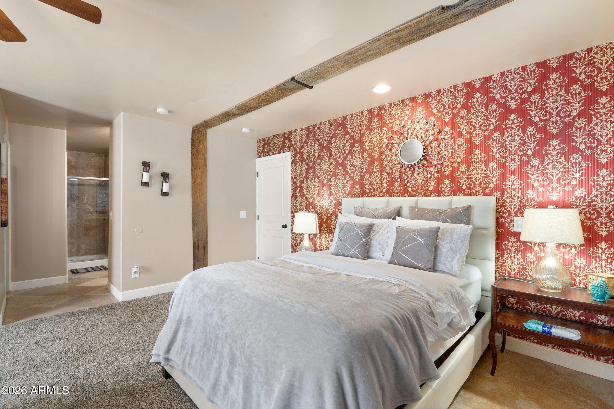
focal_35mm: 16
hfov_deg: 96.7
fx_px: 273
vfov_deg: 73.7
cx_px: 307
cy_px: 204
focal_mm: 16
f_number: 8
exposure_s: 1.6
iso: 400
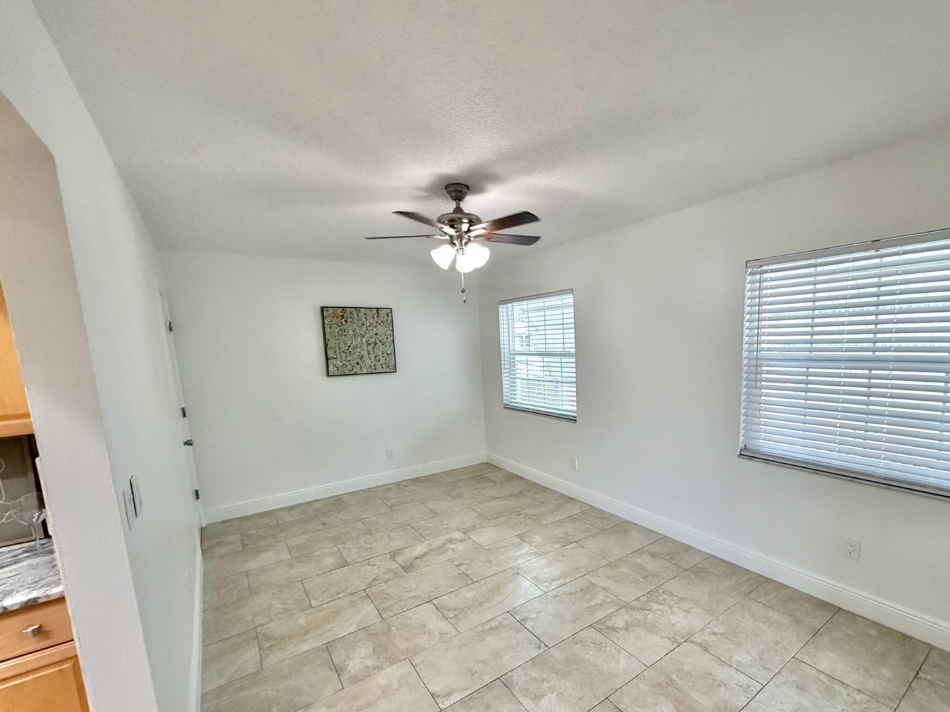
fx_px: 439
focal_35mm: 16
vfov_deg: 77.7
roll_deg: +1.3
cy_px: 402
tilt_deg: -8.0
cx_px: 539
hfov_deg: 93.9
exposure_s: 1/120
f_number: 2.2
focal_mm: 2.22
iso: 250
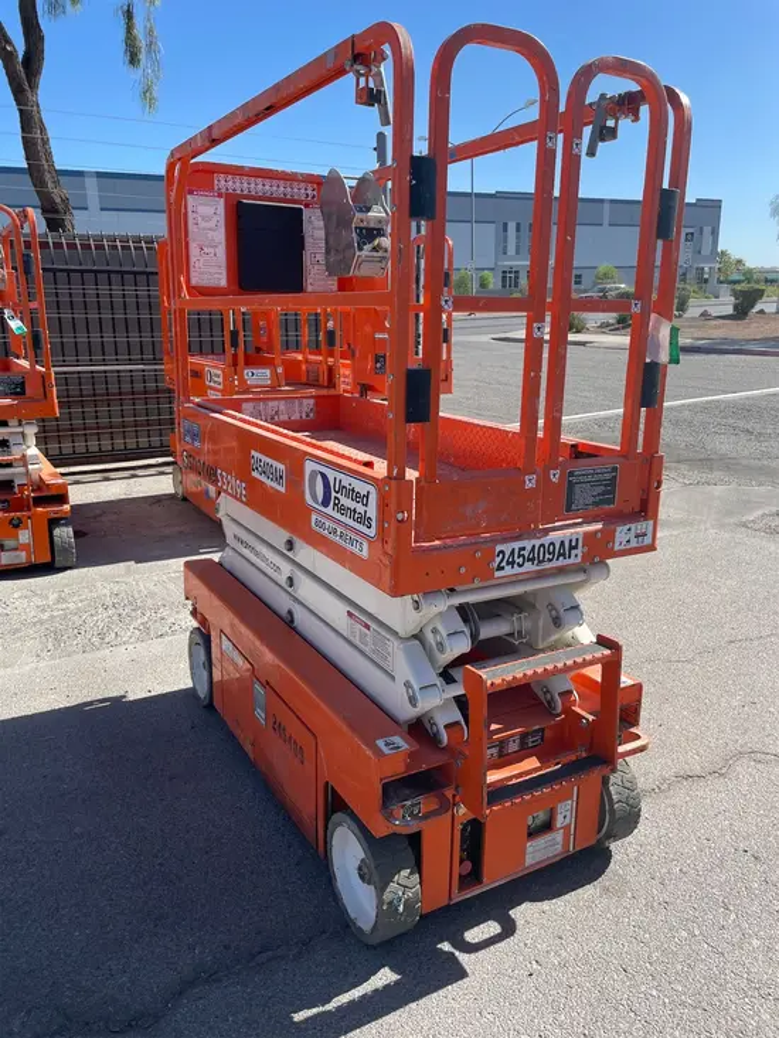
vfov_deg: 67.3
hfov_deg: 53.1
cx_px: 390
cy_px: 519
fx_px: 780
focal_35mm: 26
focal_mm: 4.2
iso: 32
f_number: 1.6
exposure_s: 1/2020
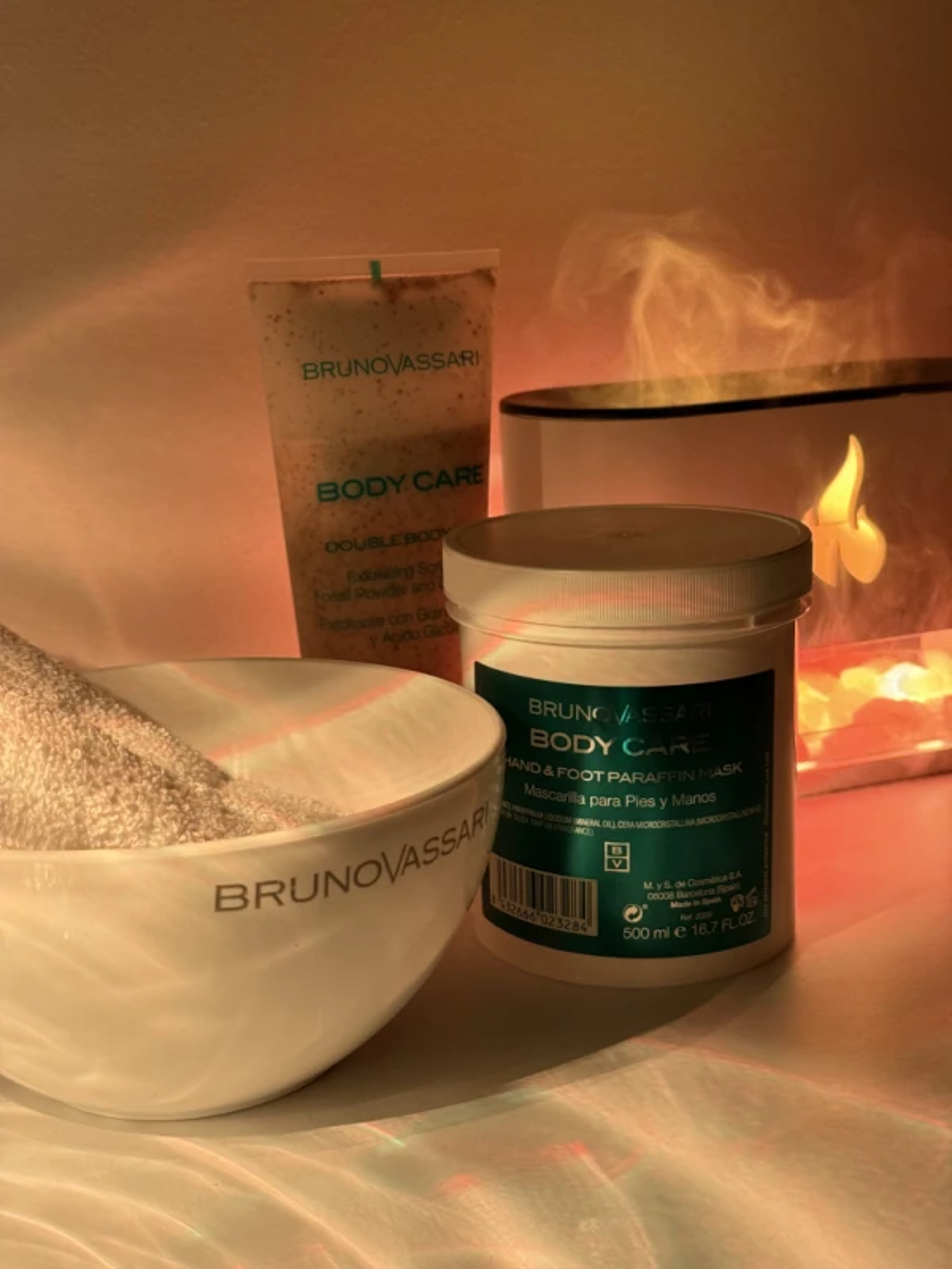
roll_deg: +1.8
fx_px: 1760
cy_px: 634
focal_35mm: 48
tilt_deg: -13.6
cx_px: 476
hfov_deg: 30.3
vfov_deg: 39.7
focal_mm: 6.76
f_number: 1.78
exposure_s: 1/40
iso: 320
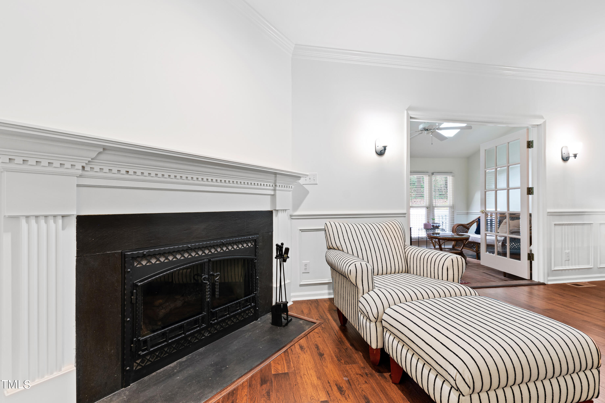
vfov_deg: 77.3
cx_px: 302
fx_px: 252
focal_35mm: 15
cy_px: 202
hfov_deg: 100.4
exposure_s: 1.6
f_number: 8
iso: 100
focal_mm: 10
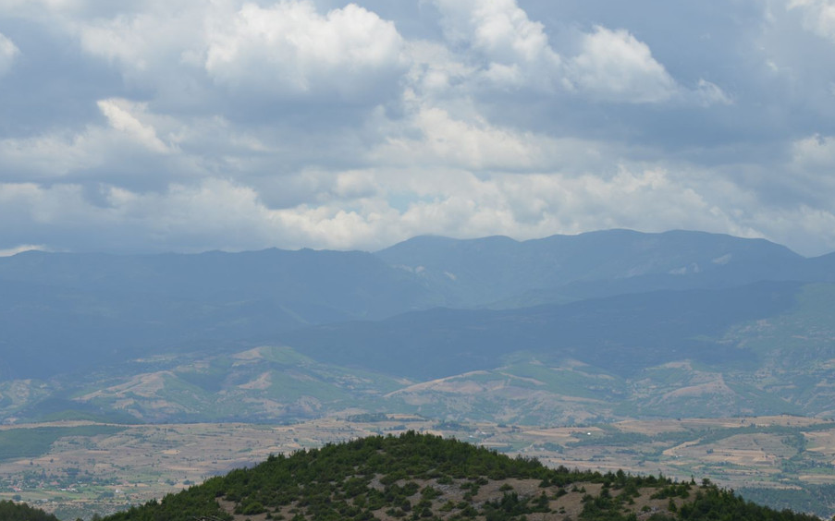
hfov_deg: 18.8
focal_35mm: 111
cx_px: 365
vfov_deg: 11.8
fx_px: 2525
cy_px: 338
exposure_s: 1/200
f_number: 5.6
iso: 100
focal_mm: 82
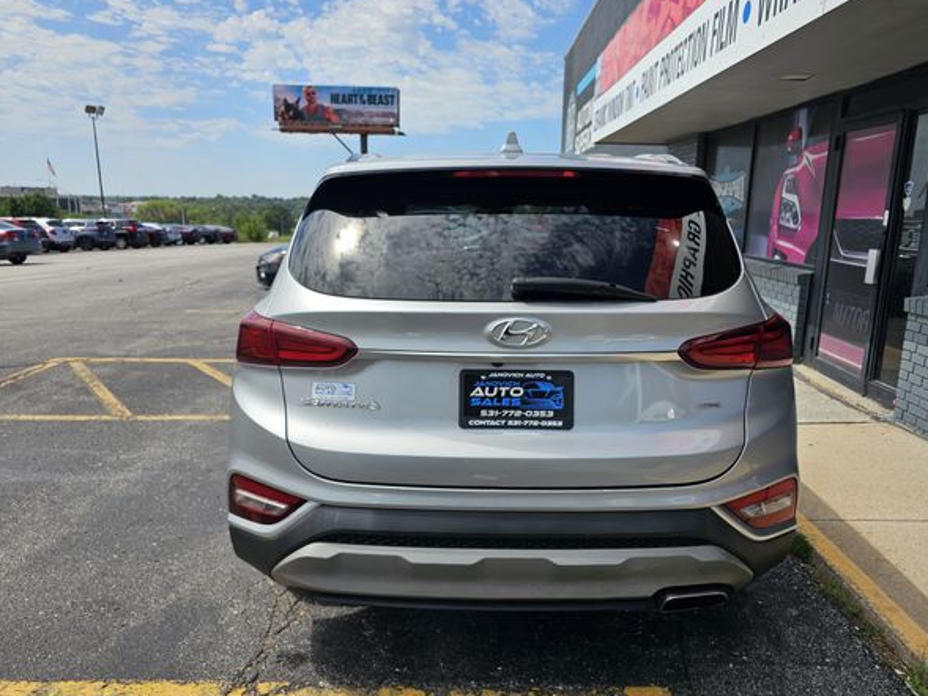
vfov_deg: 54.9
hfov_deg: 69.3
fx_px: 670
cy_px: 332
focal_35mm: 25
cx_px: 490
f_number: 1.7
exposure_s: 1/917
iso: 10
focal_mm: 6.3
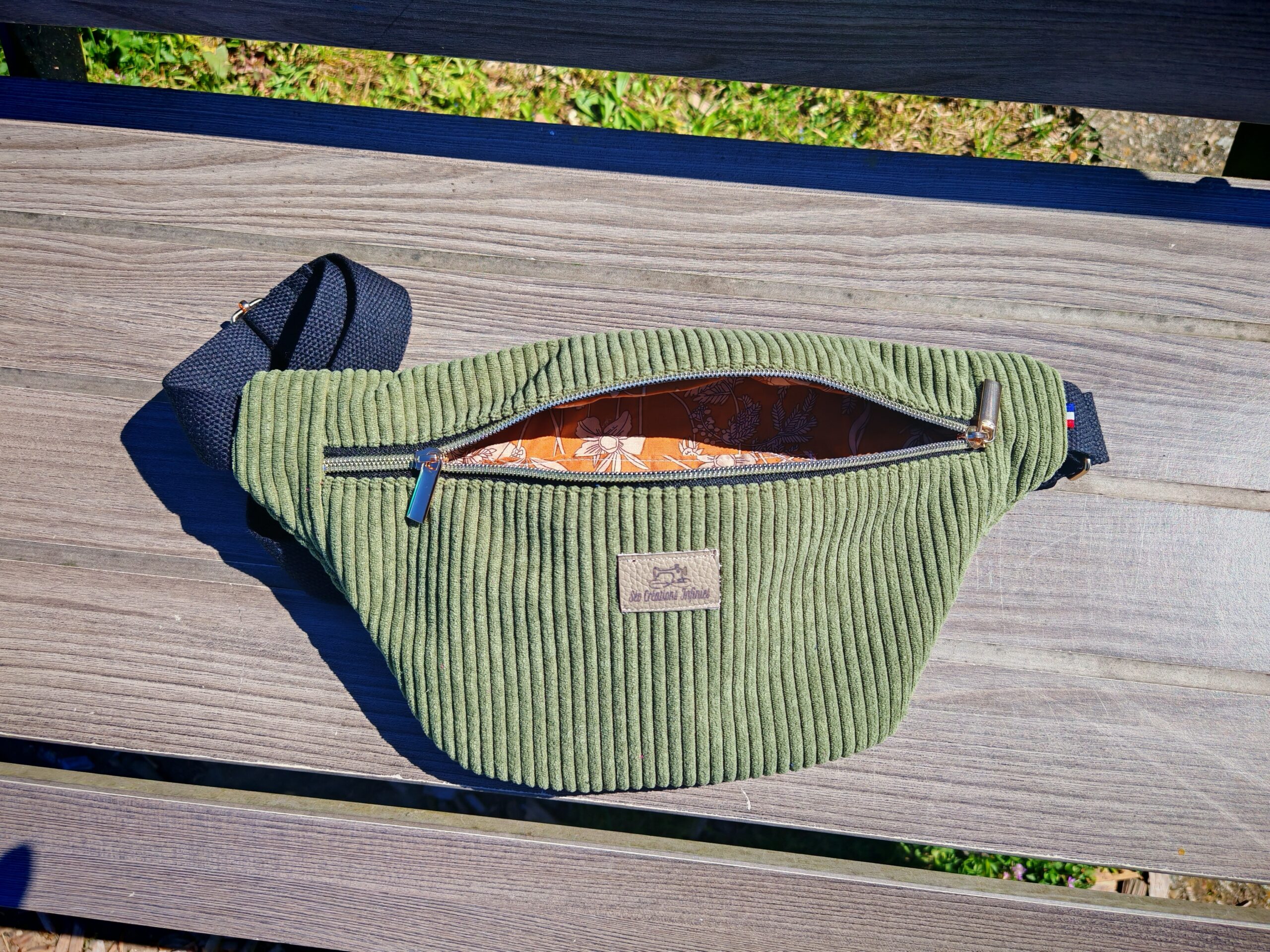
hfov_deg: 65.3
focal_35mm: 27
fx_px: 991
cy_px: 476
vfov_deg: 51.4
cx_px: 635
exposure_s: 1/1200
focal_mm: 6.67
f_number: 1.9
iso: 50
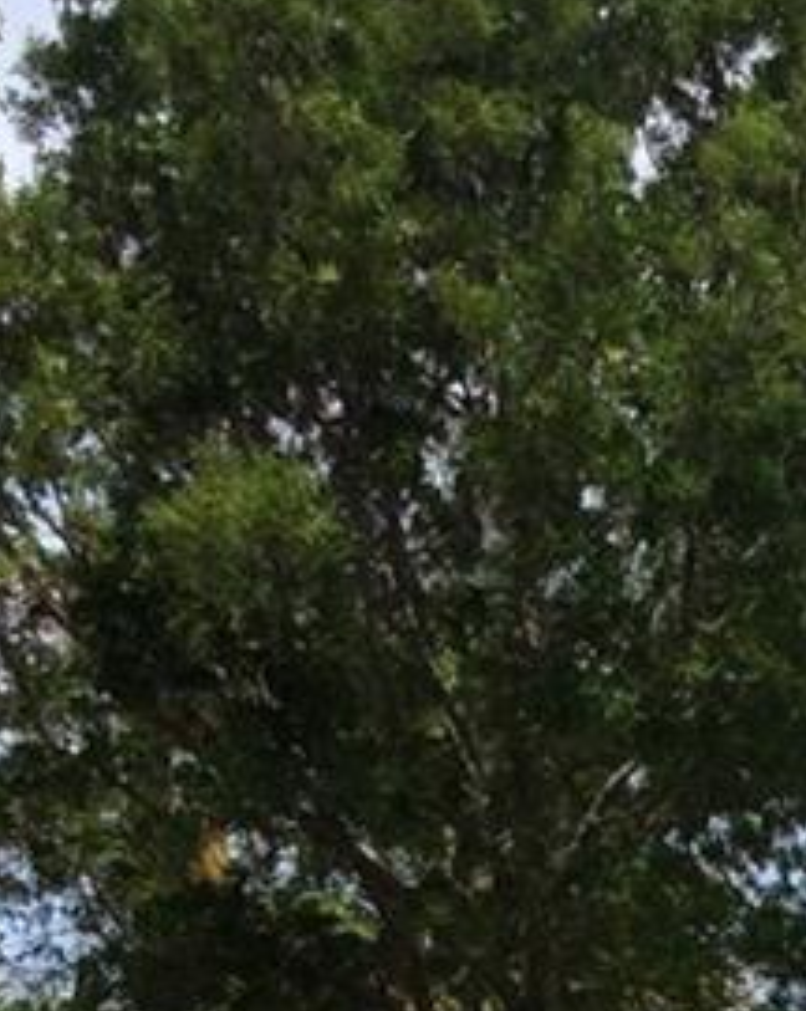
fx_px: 3526
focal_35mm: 118
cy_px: 1347
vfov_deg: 15.5
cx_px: 1172
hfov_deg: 12.5
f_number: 2.4
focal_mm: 3.3
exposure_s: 1/1362
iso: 32
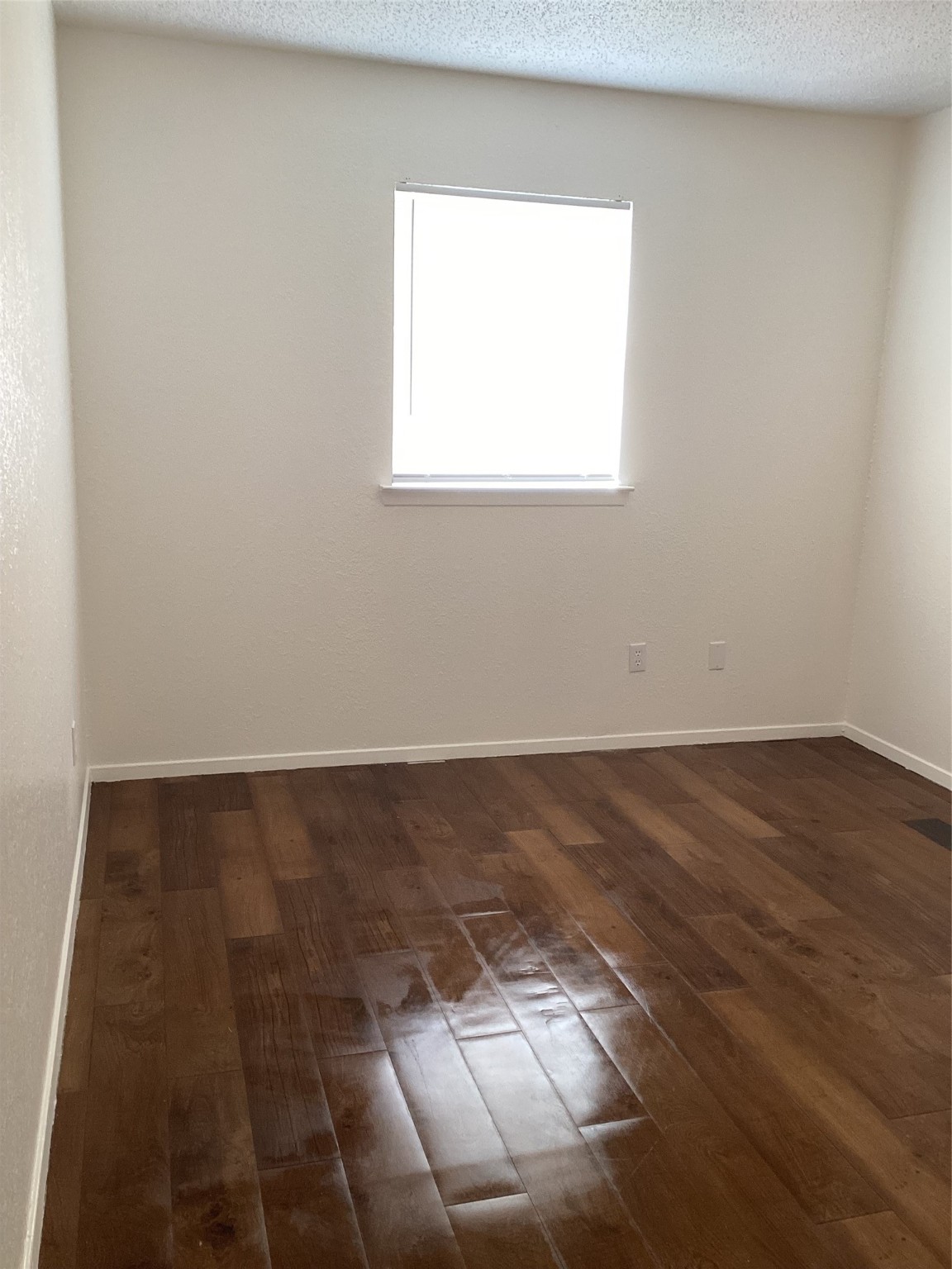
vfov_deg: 58.4
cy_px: 634
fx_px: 1137
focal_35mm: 31
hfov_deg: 45.4
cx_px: 476
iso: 100
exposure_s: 1/60
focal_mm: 3.3
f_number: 2.4
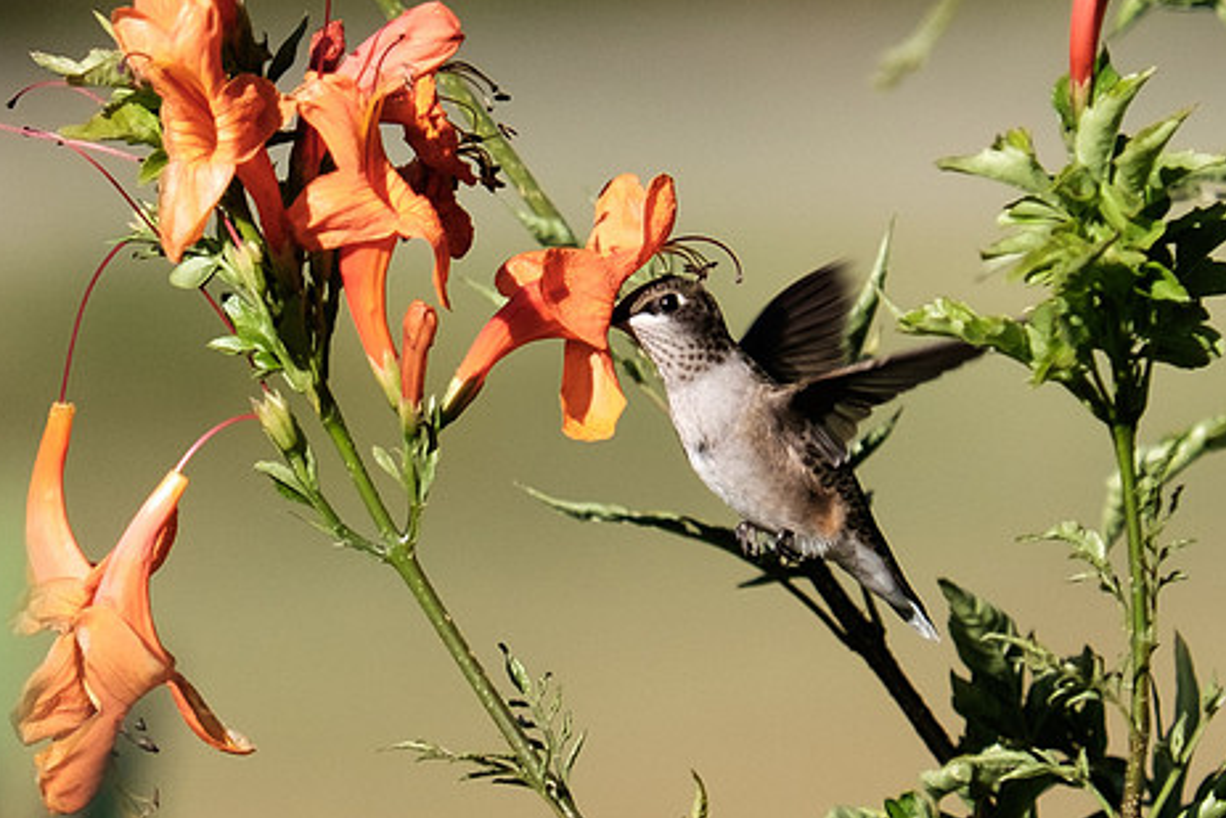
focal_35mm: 956
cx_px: 404
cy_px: 279
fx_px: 32565
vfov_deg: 1.4
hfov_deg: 2.2
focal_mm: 200
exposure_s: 1/2000
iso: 400
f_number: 4.8
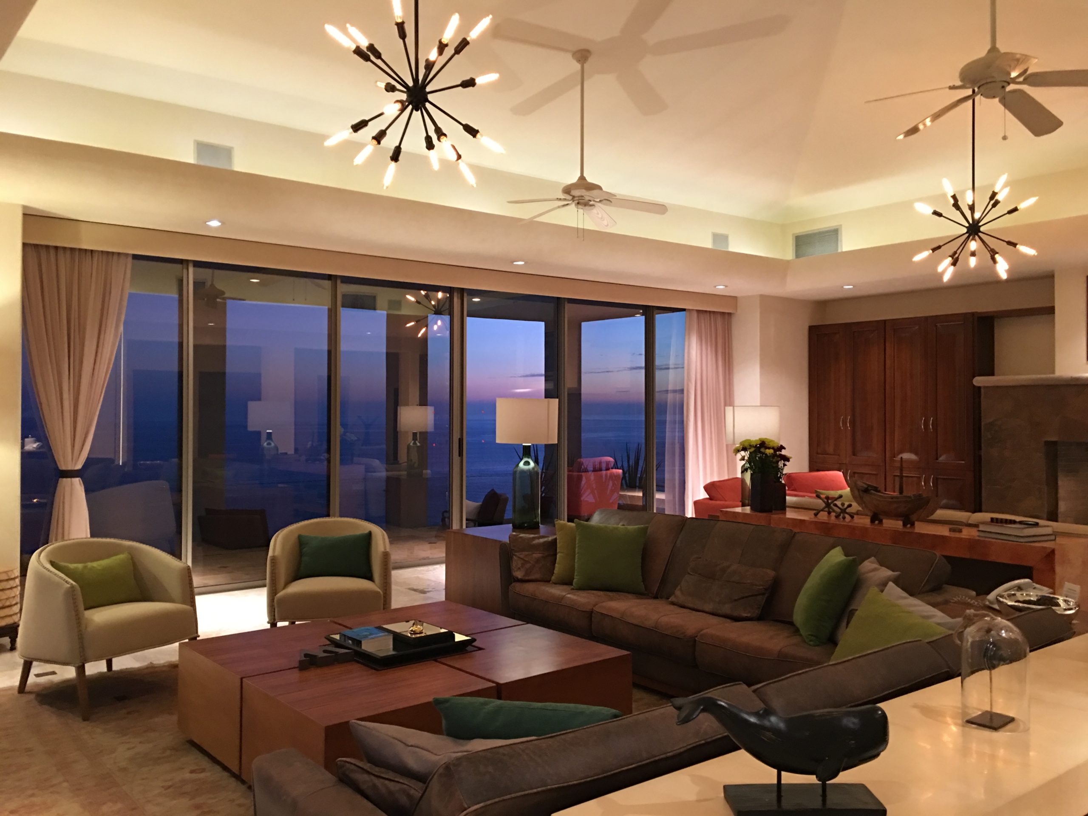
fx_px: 911
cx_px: 544
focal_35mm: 29
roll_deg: +0.5
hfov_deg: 61.7
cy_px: 408
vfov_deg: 48.2
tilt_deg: +0.8
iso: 50
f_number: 2.2
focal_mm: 4.15
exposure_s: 1/4
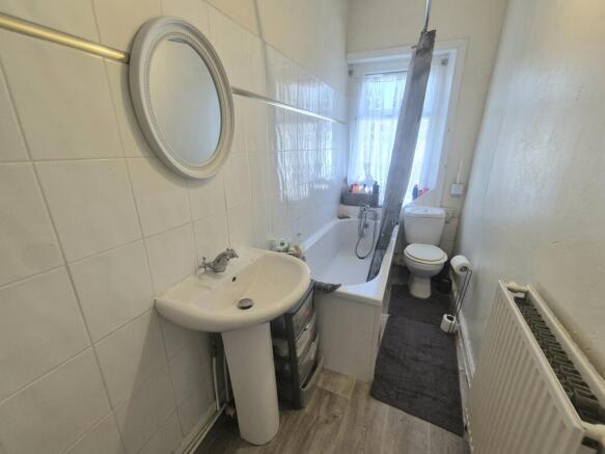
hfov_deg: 106.2
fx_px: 227
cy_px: 227
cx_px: 302
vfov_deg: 89.9
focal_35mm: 13
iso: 80
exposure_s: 1/100
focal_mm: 2.2
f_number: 2.2
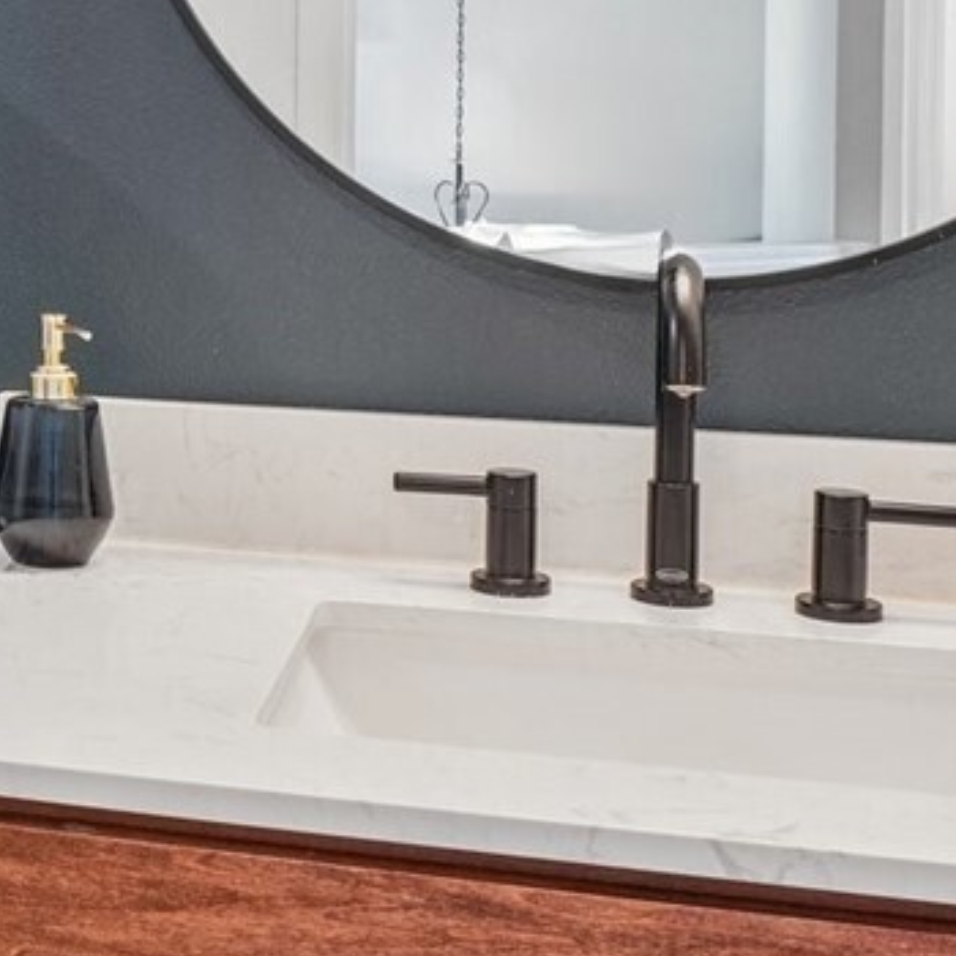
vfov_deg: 25.5
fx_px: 2062
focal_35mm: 66
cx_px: -187
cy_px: 138
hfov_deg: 23.8
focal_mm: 16
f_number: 8
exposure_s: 1/4
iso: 400
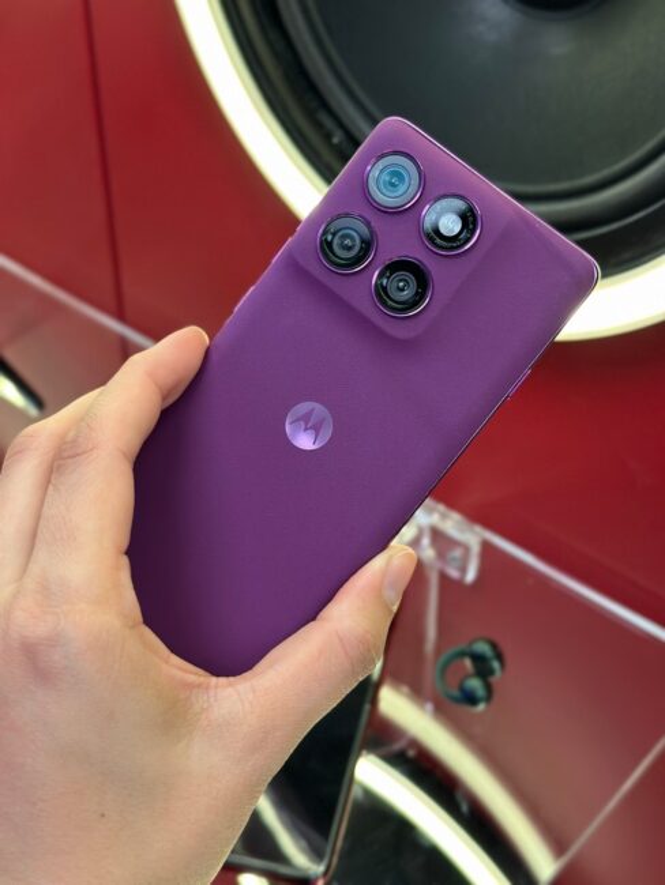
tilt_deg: -39.0
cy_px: 442
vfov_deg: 39.6
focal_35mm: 48
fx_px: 1229
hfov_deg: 30.3
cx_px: 332
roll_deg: -1.8
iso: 250
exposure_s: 1/33
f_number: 1.78
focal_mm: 6.86
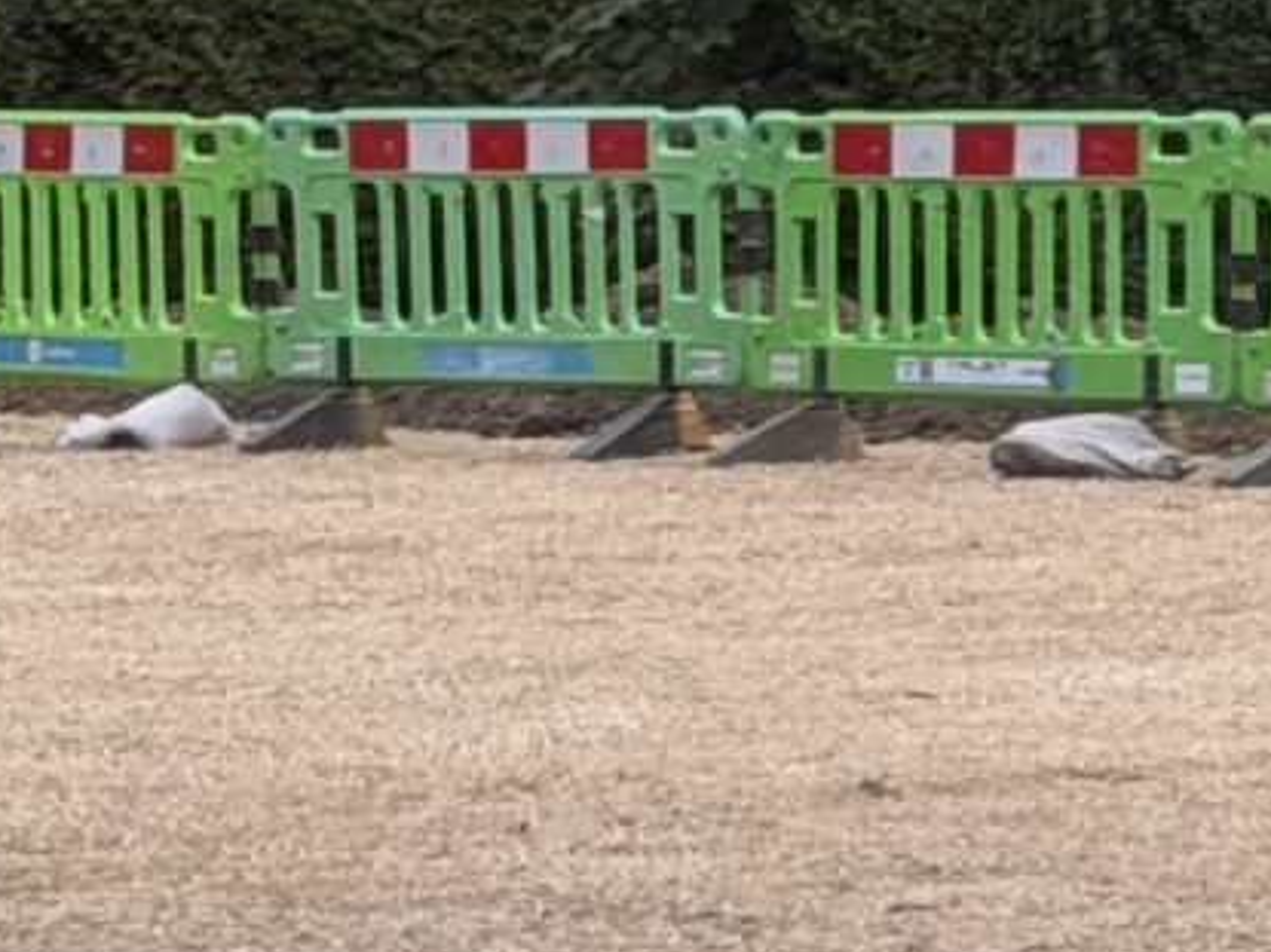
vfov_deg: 5.0
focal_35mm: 296
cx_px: 2162
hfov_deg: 6.6
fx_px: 10865
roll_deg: +1.7
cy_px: 410
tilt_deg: -3.8
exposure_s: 1/778
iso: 80
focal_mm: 6.76
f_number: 1.78
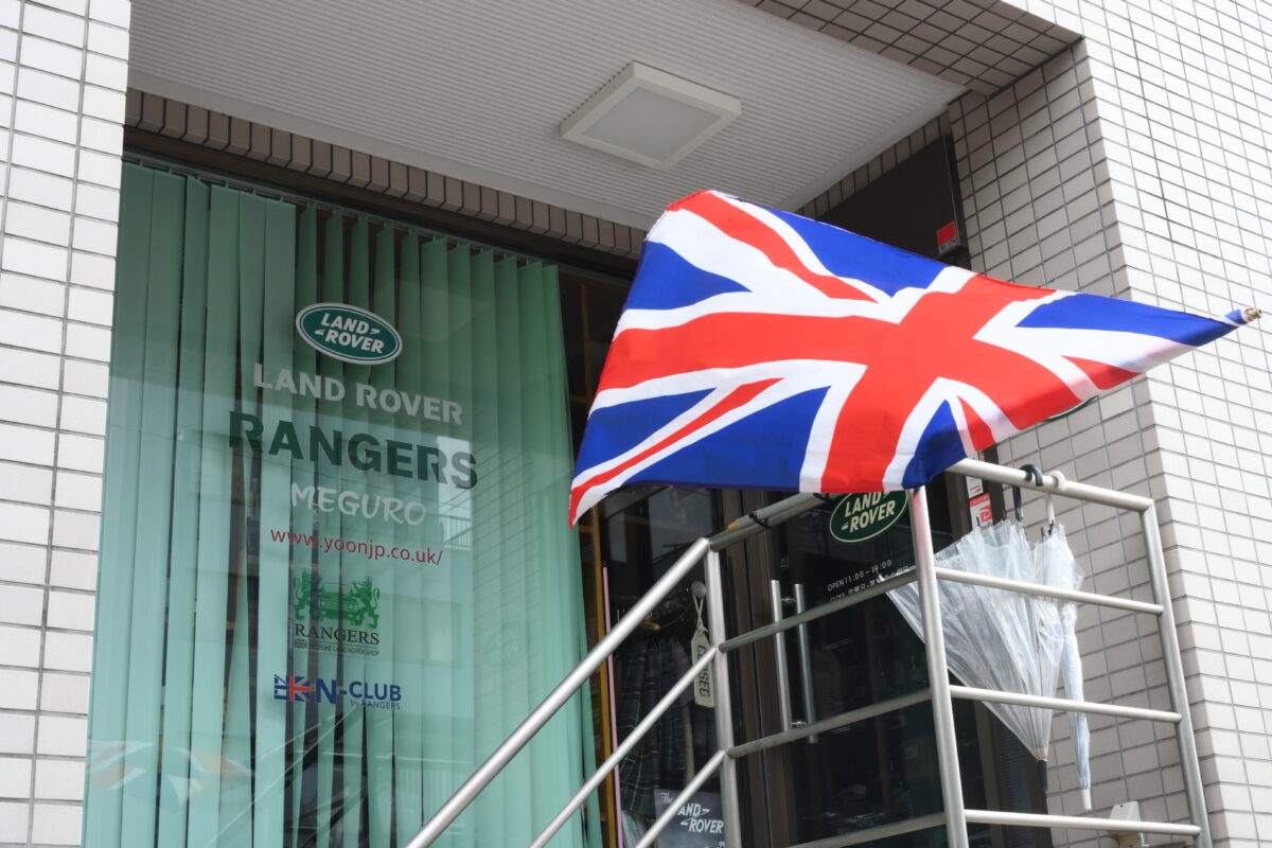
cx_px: 636
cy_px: 424
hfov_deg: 56.5
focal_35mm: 34
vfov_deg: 39.4
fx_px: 1184
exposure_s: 1/125
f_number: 7.1
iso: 200
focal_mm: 33.5
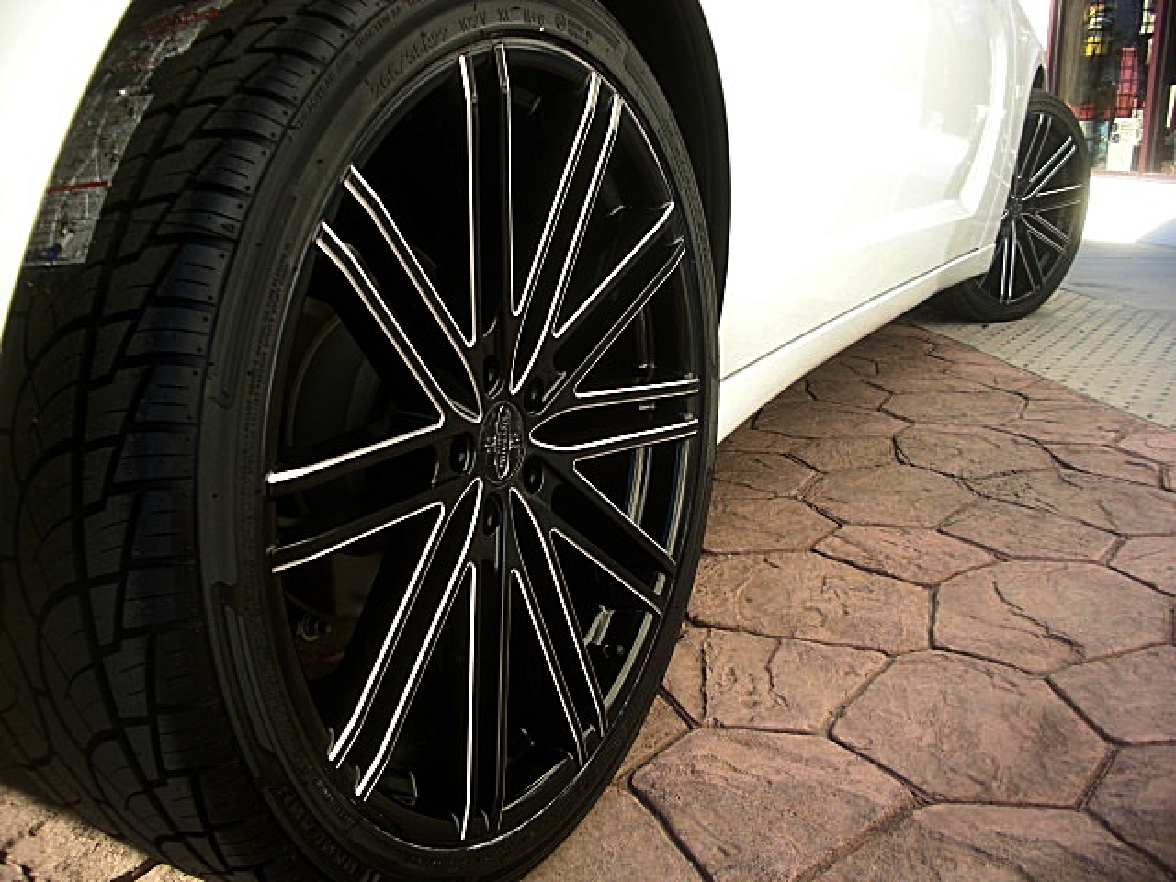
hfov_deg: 51.4
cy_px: 441
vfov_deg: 39.7
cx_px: 588
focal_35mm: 36
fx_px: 1223
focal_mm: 6.3
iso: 50
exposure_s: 1/160
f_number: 2.8
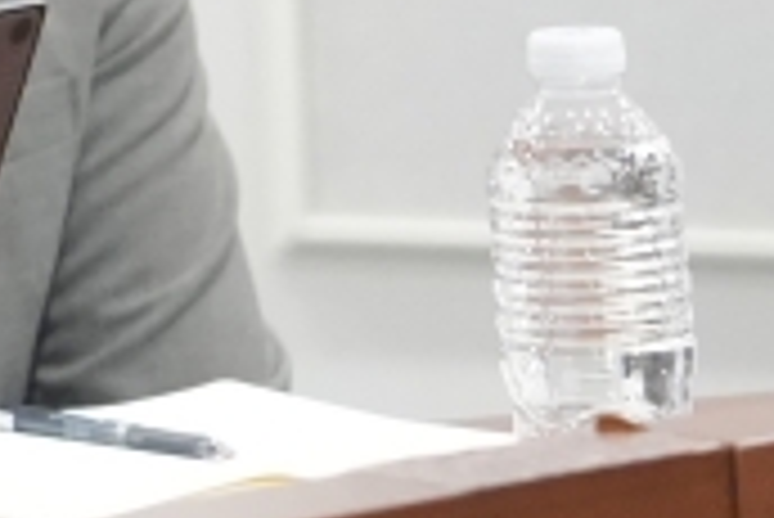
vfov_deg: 2.4
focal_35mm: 558
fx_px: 12007
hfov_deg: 3.6
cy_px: -1108
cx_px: -1858
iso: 4000
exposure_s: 1/125
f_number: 2.8
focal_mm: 70
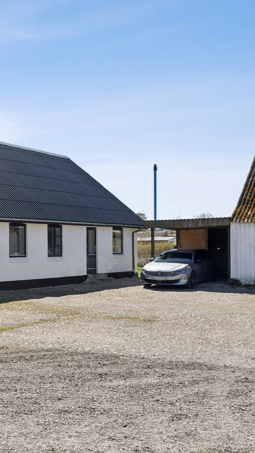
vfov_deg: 46.4
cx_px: -69
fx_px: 529
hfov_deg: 24.1
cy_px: 233
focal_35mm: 44
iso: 125
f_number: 7.1
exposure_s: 1/800
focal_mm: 22
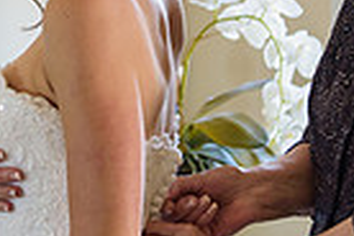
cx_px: 95
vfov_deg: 6.9
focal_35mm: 198
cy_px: -97
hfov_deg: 10.4
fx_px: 1947
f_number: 3.2
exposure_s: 1/125
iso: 400
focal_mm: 38
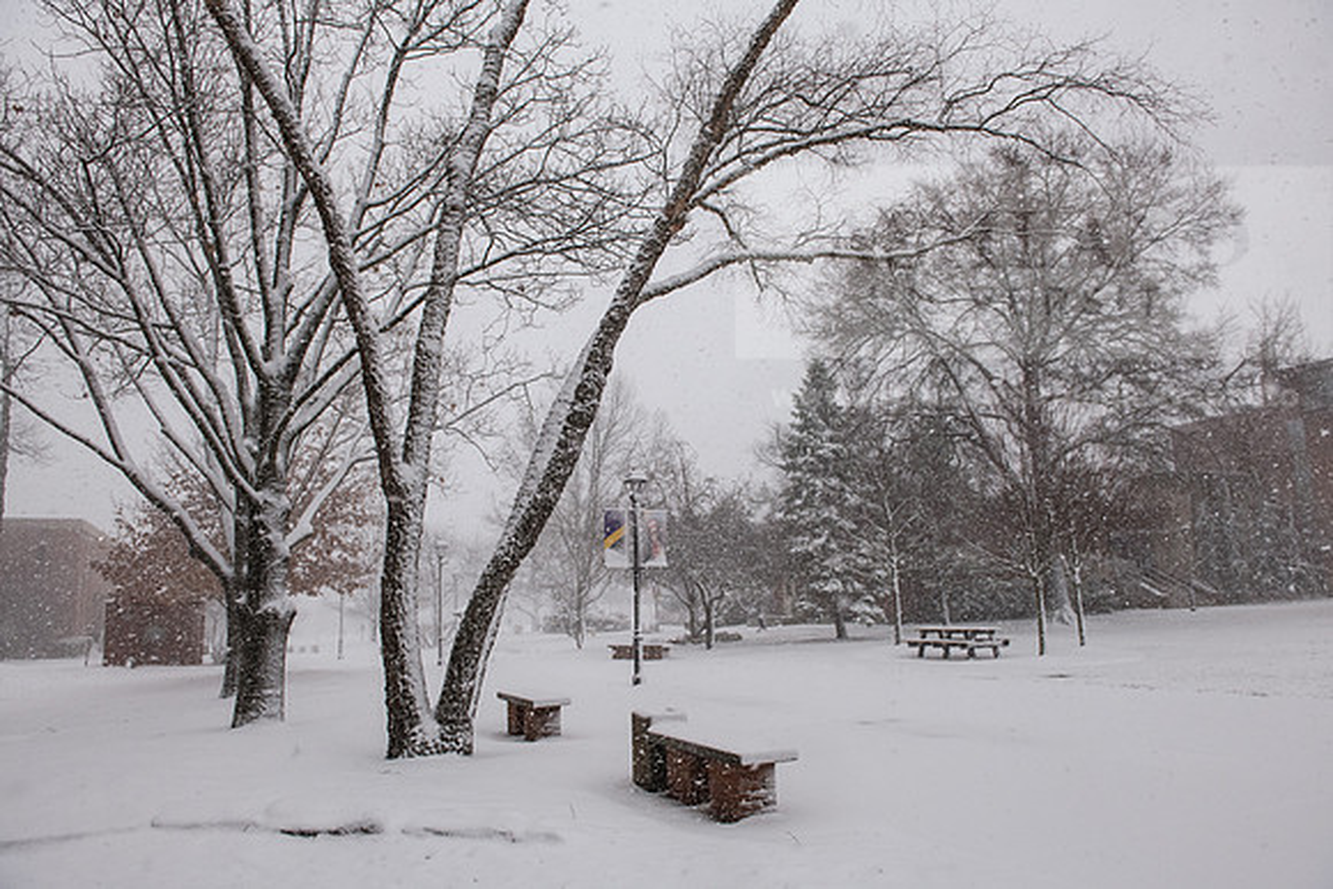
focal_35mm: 24
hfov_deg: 73.7
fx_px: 889
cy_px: 444
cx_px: 666
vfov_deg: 53.2
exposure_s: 1/500
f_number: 7.1
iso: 1000
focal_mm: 24
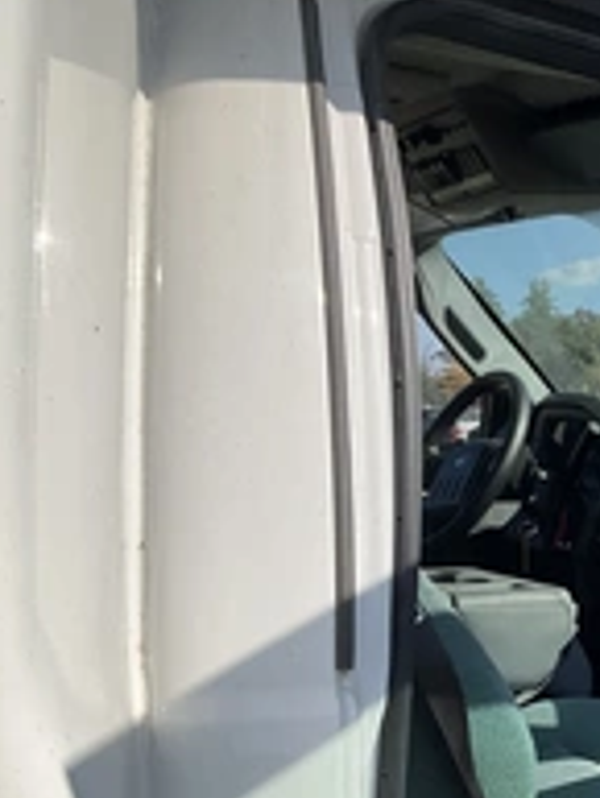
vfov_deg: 31.6
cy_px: 591
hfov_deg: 22.5
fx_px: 1385
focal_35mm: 60
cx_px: 716
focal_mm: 3
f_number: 1.8
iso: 25
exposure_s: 1/1912
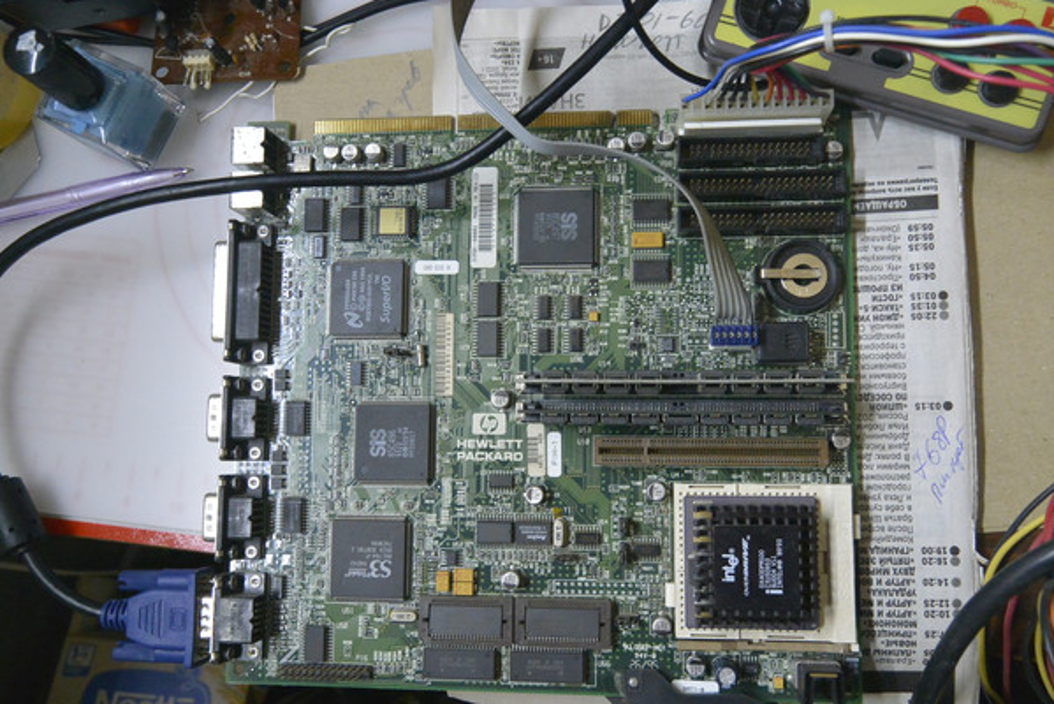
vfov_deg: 42.4
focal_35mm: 31
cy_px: 356
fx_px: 908
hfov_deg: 60.2
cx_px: 549
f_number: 3.5
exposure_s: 1/60
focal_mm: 11
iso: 1250
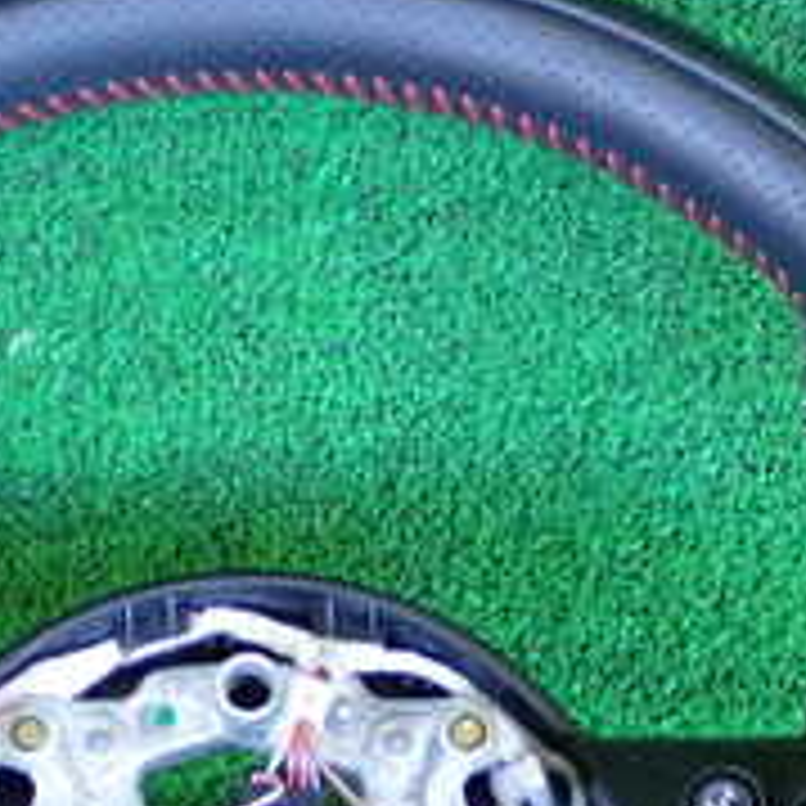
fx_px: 3425
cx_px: 234
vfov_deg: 13.2
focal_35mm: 130
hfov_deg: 13.4
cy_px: 874
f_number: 2.9
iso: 1000
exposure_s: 1/125
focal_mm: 7.84
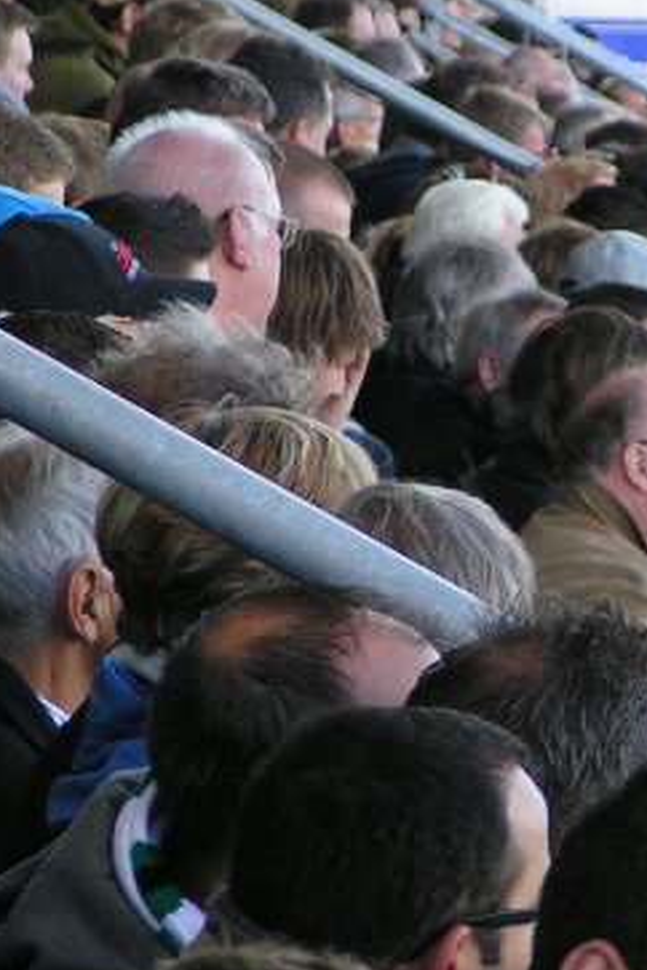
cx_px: 500
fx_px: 12723
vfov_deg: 4.4
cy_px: 219
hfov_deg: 2.9
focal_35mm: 472
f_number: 3.5
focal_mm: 31.5
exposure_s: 1/250
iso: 125
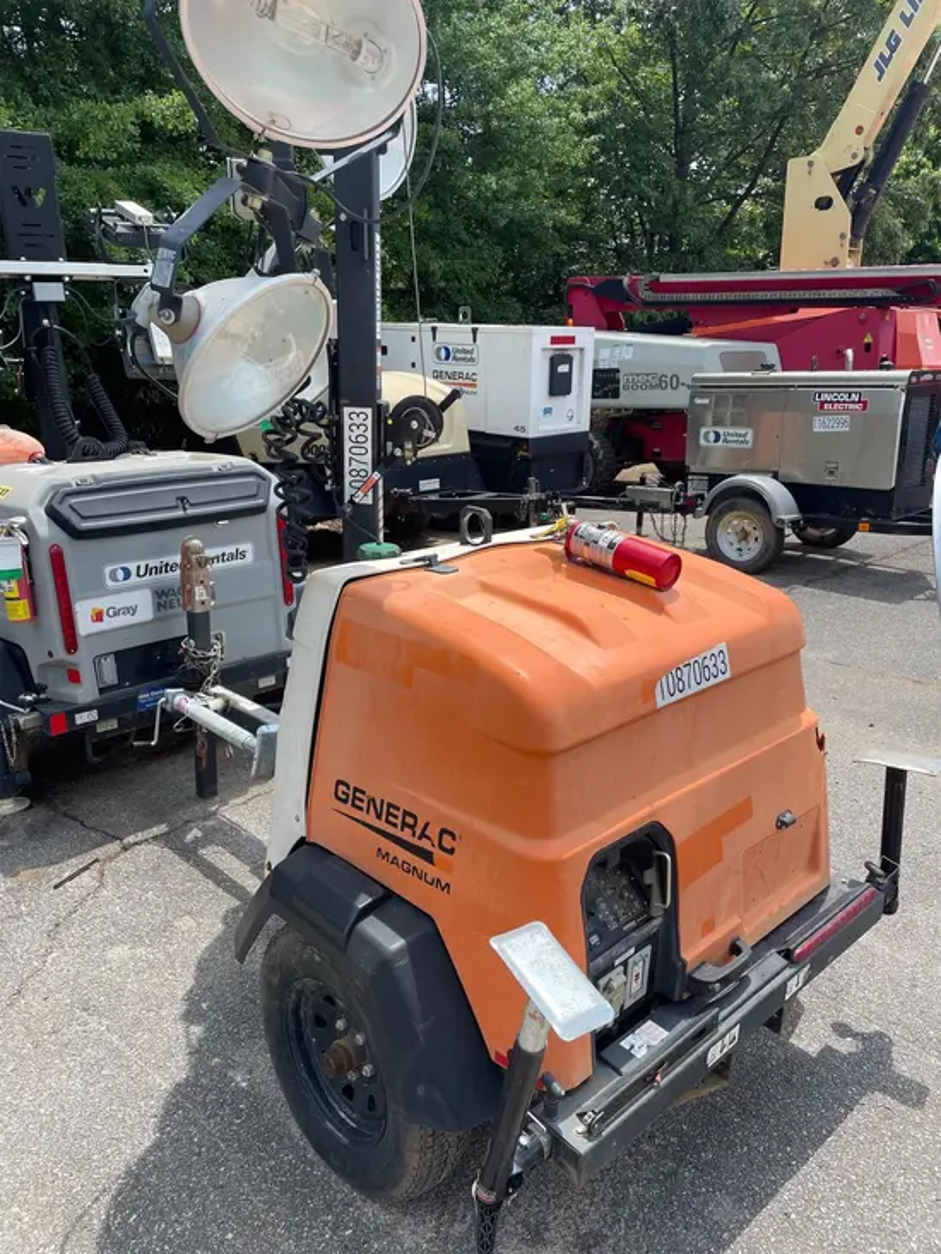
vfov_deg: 67.3
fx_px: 942
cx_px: 470
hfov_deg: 53.1
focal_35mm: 26
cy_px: 627
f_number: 1.6
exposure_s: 1/1043
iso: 32
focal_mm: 4.2
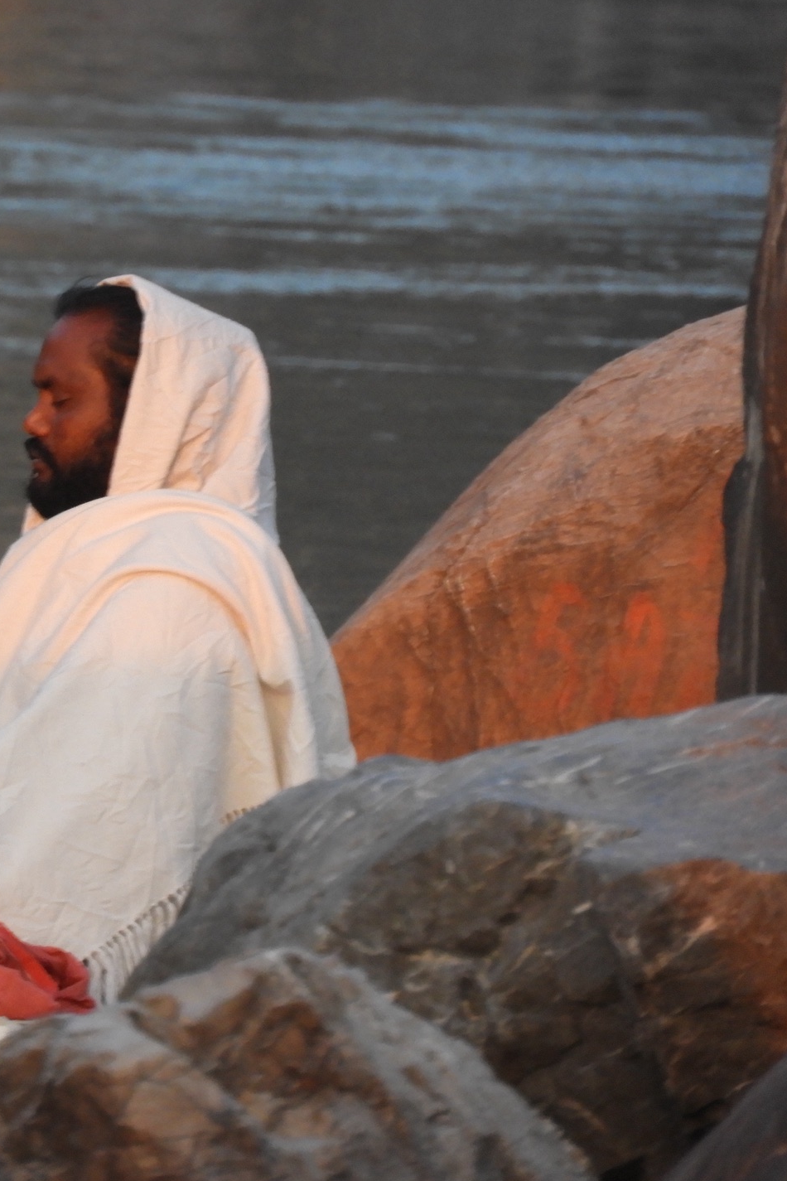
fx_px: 27576
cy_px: 593
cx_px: 4
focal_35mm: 841
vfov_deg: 2.5
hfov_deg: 1.6
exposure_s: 1/200
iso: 400
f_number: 5.6
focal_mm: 107.5
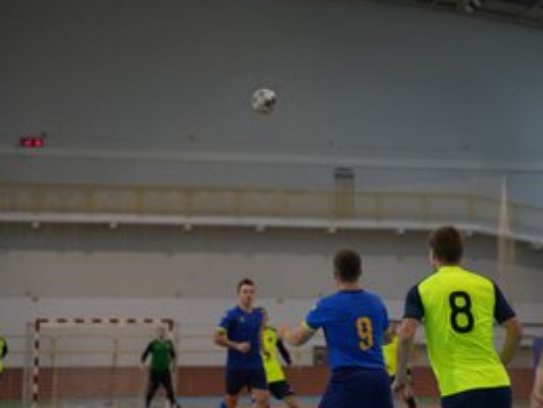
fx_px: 1711
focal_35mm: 109
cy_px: 186
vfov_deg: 13.6
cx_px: 327
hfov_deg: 18.0
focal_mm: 74
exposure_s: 1/200
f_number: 2.8
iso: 1600
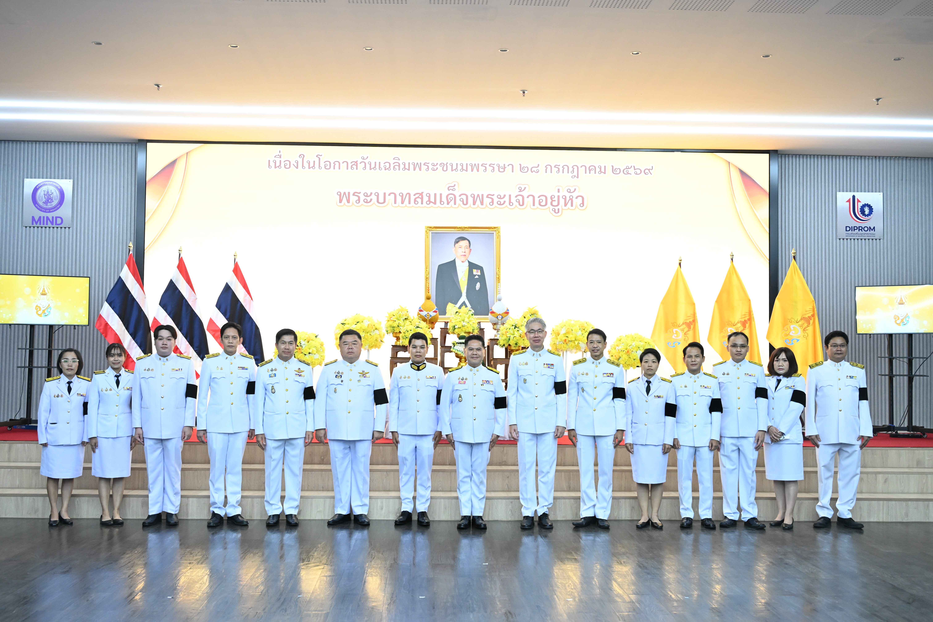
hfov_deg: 50.7
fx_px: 985
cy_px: 311
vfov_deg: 35.1
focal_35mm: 38
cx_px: 466
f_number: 4
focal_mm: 38
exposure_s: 1/250
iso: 3200
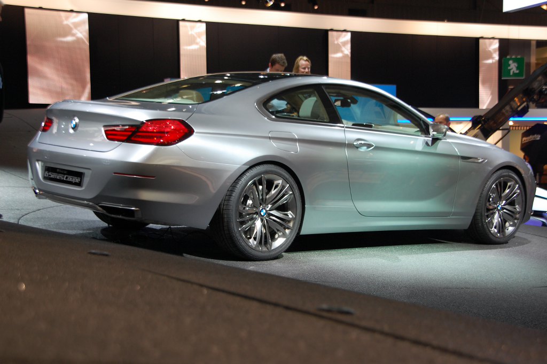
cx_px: 274
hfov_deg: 33.4
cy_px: 182
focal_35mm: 60
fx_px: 911
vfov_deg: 22.6
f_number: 4.8
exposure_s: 1/60
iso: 400
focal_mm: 40
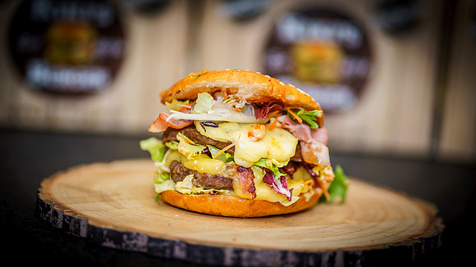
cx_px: 236
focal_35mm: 95
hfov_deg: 22.3
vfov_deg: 12.7
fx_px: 1205
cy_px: 138
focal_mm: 85
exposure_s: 1/80
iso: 100
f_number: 1.8
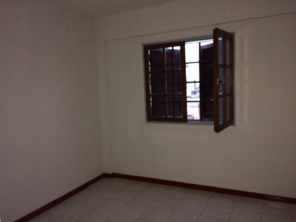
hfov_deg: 61.7
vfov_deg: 48.2
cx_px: 148
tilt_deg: -5.4
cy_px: 111
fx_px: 248
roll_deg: +2.0
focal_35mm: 29
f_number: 2.2
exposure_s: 1/17
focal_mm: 4.15
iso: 160
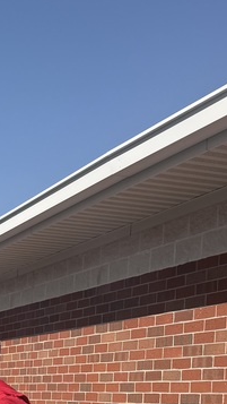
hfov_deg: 15.7
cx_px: -21
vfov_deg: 26.2
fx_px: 802
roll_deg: -2.4
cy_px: 437
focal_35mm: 75
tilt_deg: +0.4
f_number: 1.78
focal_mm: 6.76
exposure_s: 1/4673
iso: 80
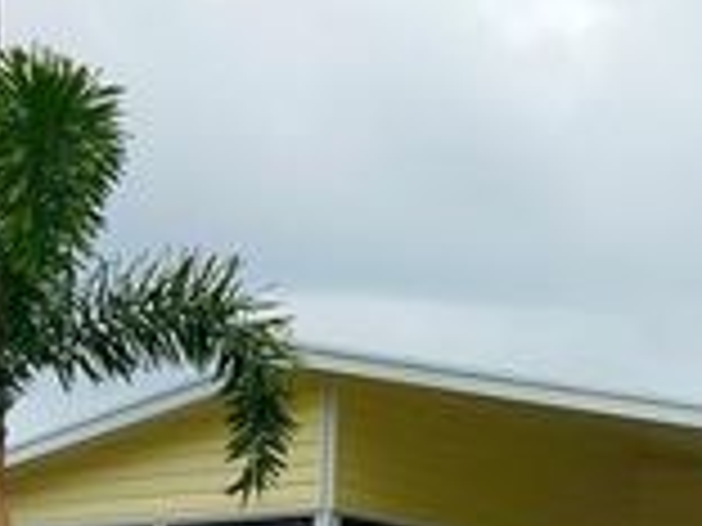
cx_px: 666
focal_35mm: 93
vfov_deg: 15.4
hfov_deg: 20.5
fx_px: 1886
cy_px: 618
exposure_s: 1/1377
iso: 16
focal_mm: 3
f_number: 1.8
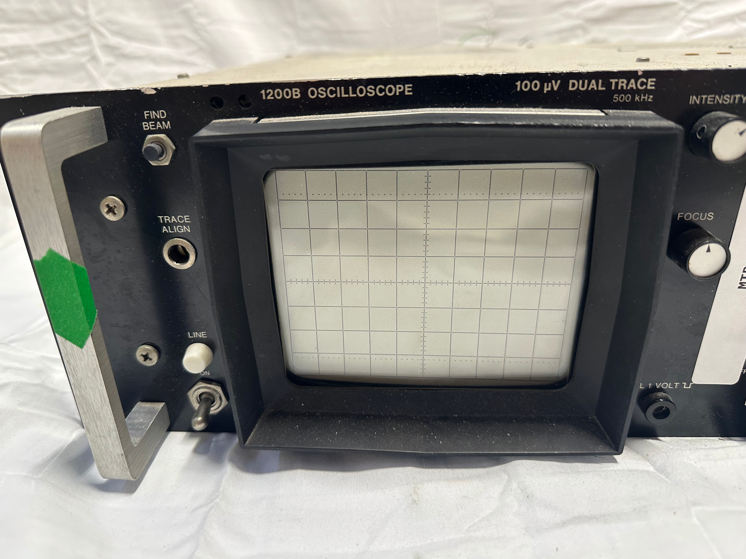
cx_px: 373
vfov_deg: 56.8
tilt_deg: -24.4
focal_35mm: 24
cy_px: 280
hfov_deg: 71.6
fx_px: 517
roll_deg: +2.1
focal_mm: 6.86
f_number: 1.78
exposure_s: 1/120
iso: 160
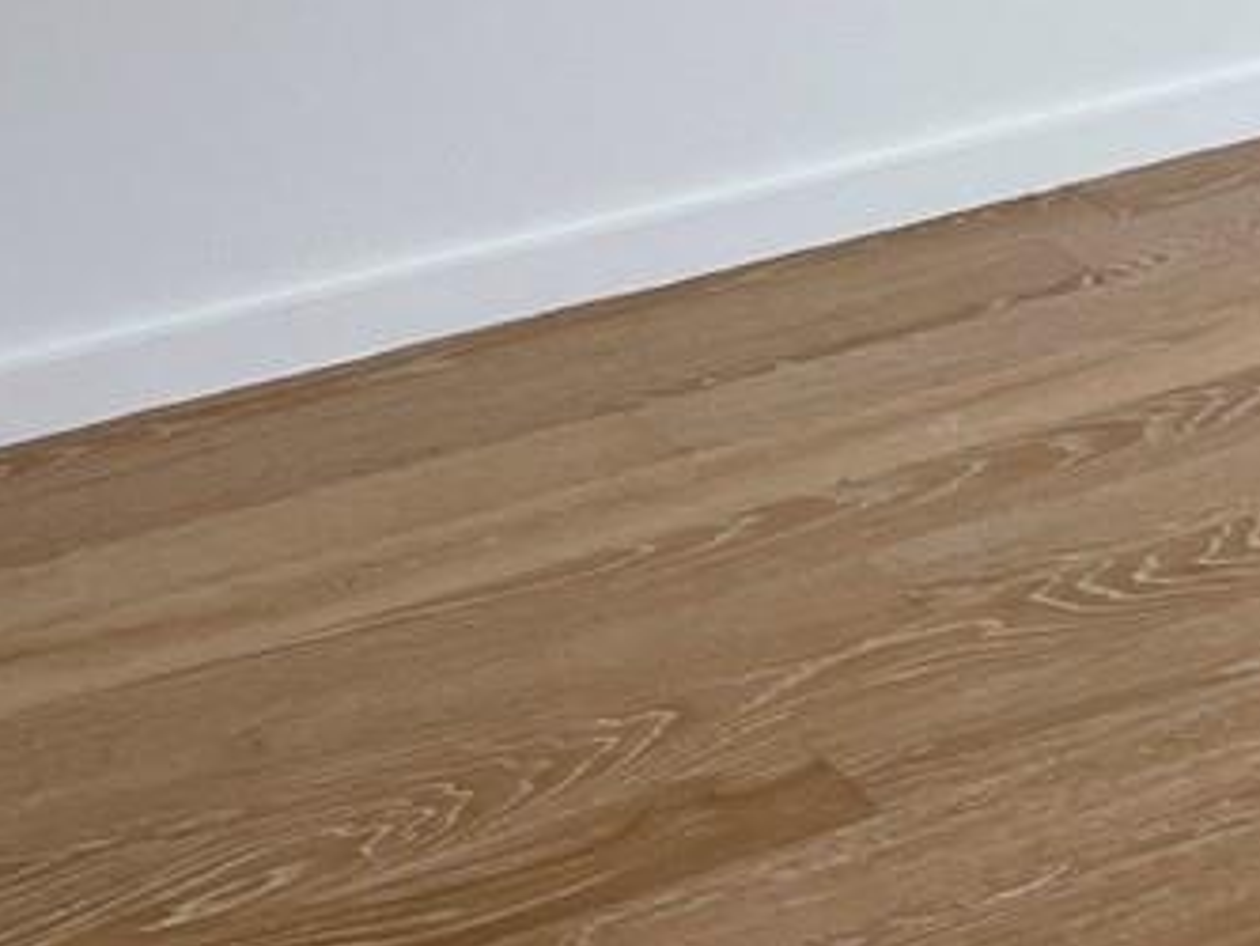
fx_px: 4552
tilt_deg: -0.3
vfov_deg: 10.4
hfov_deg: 14.5
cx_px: 1986
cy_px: -1249
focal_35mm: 125
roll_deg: +1.0
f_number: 1.6
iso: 32
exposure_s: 1/359
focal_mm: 4.2
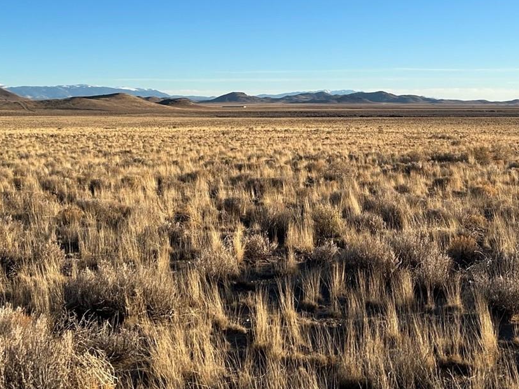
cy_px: 74
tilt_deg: +2.3
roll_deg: +0.8
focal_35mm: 51
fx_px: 765
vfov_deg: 27.9
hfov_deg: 37.1
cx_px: 342
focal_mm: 5.7
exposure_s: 1/3257
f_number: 1.5
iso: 50
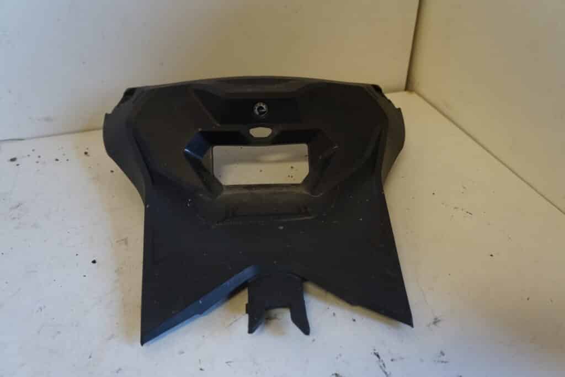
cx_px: 282
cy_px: 188
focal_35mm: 30
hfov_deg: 61.9
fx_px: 471
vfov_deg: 43.6
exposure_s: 1/60
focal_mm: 20
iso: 640
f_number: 4
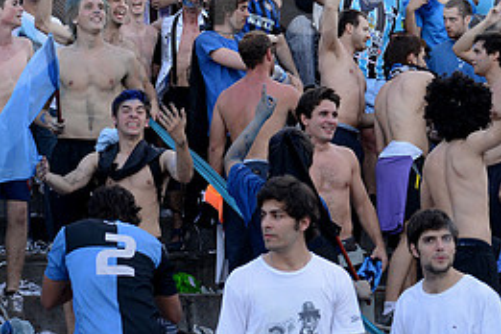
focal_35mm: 122
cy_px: -30
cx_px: 276
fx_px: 1698
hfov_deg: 16.8
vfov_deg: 11.1
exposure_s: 1/500
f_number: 4.2
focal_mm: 55
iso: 800
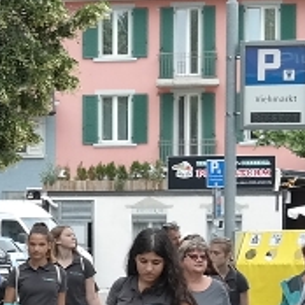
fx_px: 2103
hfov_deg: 7.6
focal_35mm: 211
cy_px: 238
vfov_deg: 8.3
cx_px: -486
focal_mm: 18
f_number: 5
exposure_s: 1/160
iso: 100
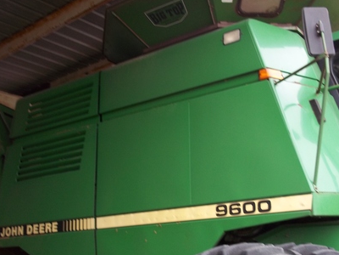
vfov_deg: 29.5
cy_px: 171
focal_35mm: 49
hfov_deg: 38.9
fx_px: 480
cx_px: 179
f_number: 3.1
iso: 95
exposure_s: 1/30
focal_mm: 6.5
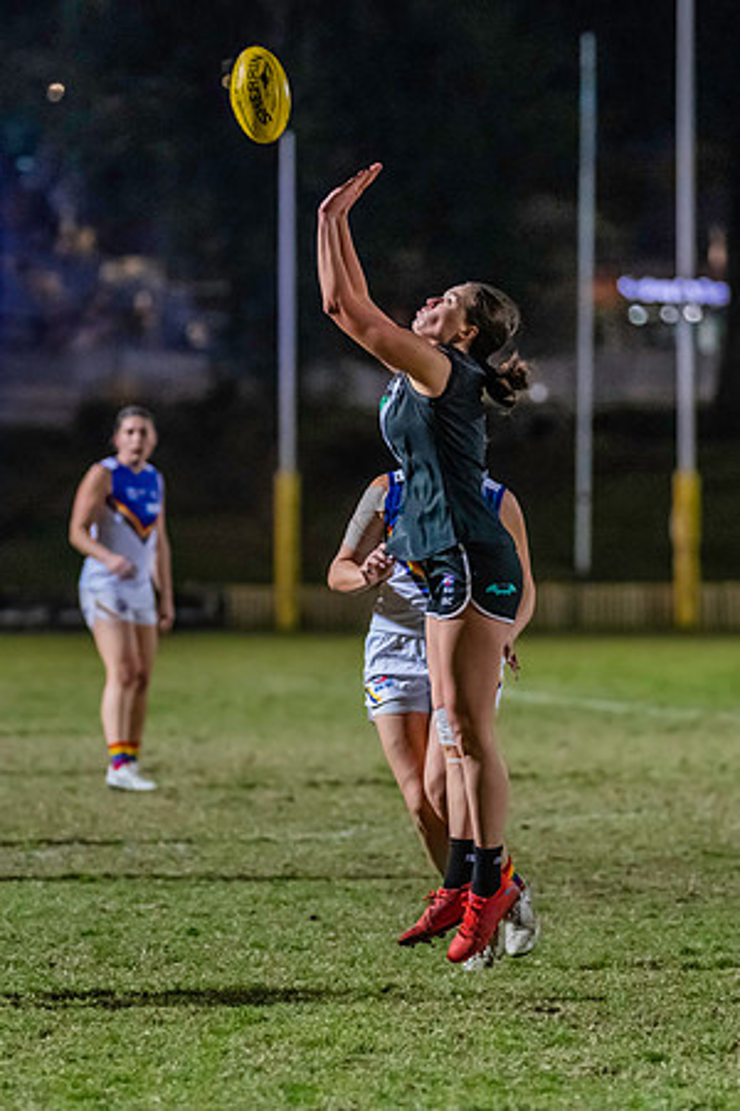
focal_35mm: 273
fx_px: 8407
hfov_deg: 5.0
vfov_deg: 7.6
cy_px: 534
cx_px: 459
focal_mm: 170
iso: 10000
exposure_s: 1/1000
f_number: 2.8
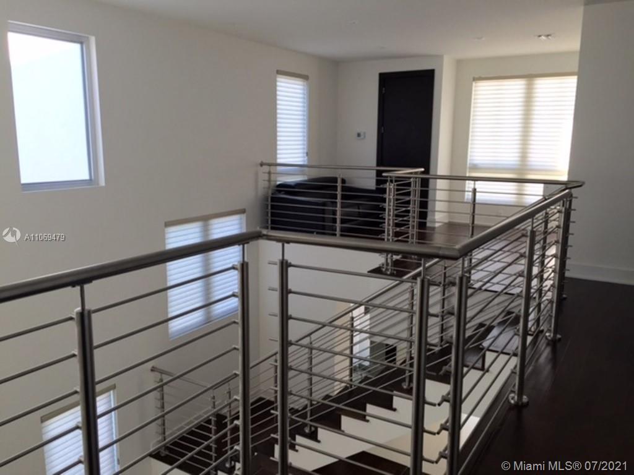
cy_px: 238
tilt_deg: -9.4
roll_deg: -0.8
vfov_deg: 48.2
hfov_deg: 61.7
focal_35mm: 29
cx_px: 317
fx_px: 531
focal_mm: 4.15
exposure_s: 1/40
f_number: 2.2
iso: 32
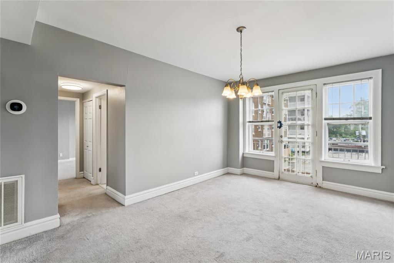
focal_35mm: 16
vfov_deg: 73.4
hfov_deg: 96.4
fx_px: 176
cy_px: 132
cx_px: 197
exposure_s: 1/13
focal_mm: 16.1
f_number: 13
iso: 200
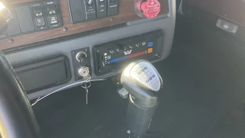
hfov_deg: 52.8
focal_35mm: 38
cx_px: 116
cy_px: 78
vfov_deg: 31.1
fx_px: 247
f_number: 1.8
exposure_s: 1/60
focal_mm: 3
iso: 80
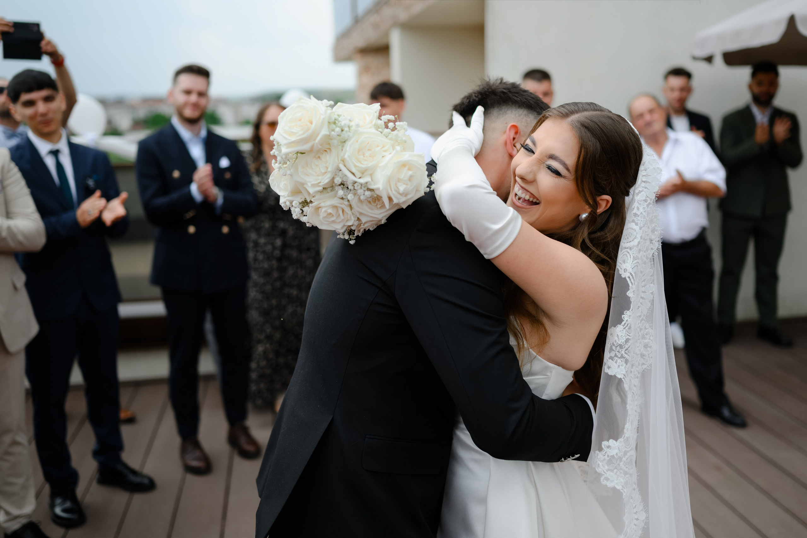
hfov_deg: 54.4
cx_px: 404
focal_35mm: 35
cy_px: 269
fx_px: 785
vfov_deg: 37.9
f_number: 2
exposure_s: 1/3200
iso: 125
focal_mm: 35
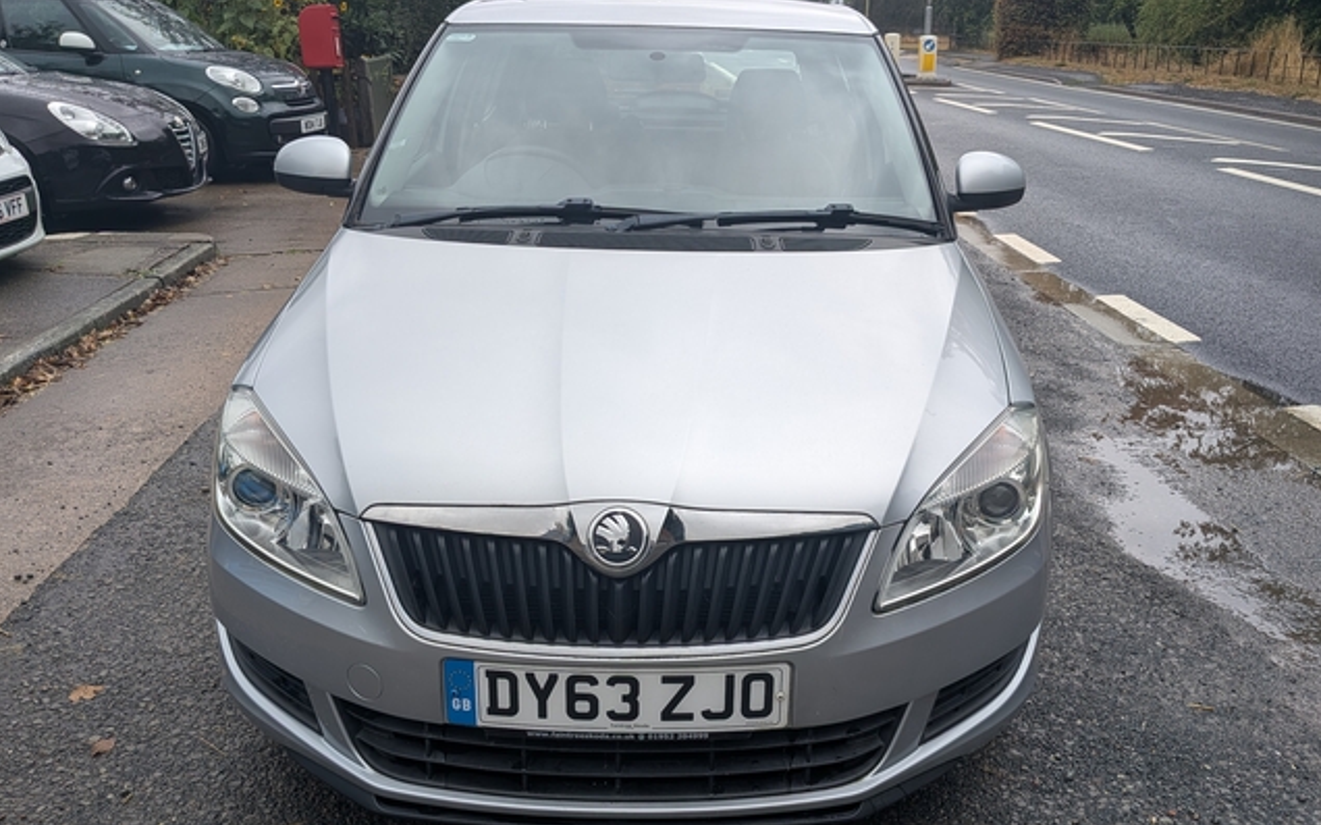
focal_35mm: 32
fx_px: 1152
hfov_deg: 59.7
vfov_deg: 39.4
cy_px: 441
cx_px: 681
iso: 30
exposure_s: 1/345
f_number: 1.7
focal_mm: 4.53
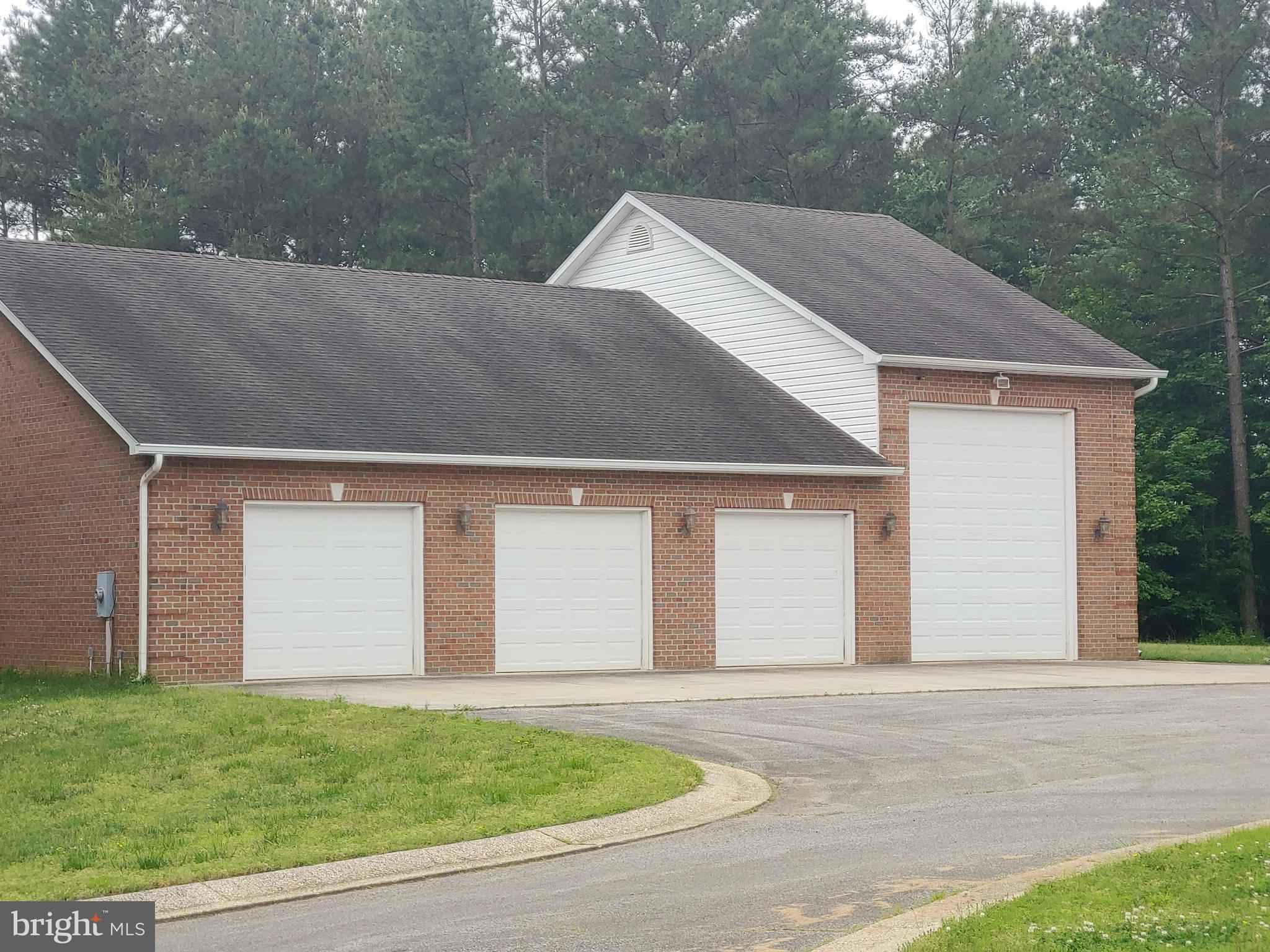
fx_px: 2458
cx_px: 635
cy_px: 476
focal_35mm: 67
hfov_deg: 29.0
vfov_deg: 21.9
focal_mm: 5.88
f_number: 2.4
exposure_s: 1/178
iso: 50
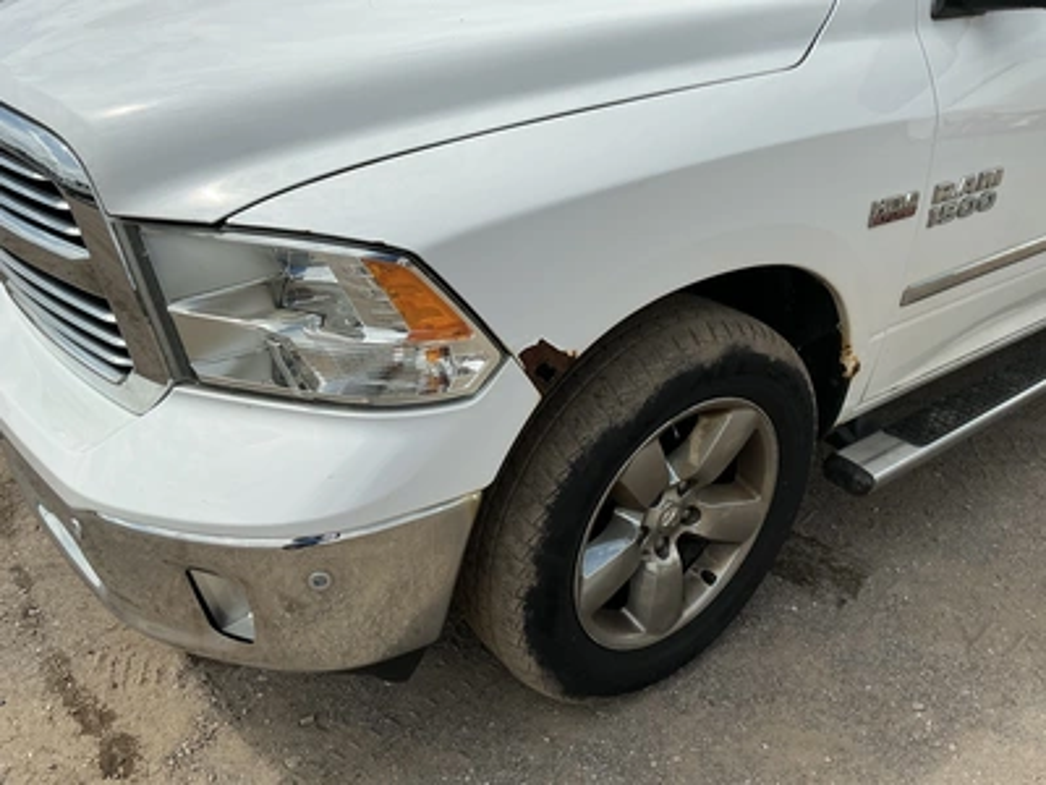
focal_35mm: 28
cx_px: 523
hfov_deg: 63.4
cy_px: 392
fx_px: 846
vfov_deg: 49.7
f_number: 1.8
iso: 25
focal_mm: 3
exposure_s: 1/2959
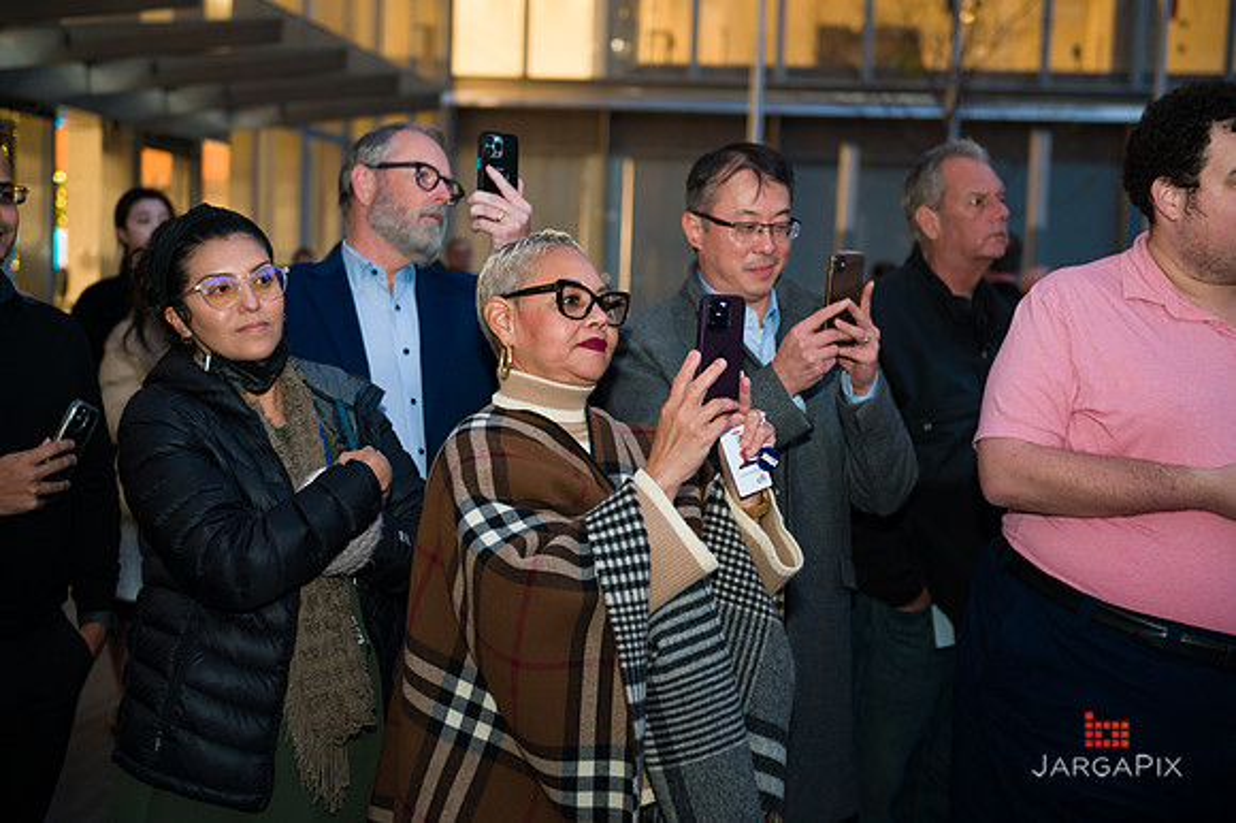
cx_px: 618
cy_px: 412
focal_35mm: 55
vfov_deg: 24.6
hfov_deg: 36.3
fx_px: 1887
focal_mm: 55
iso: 1600
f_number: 4
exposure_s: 1/200
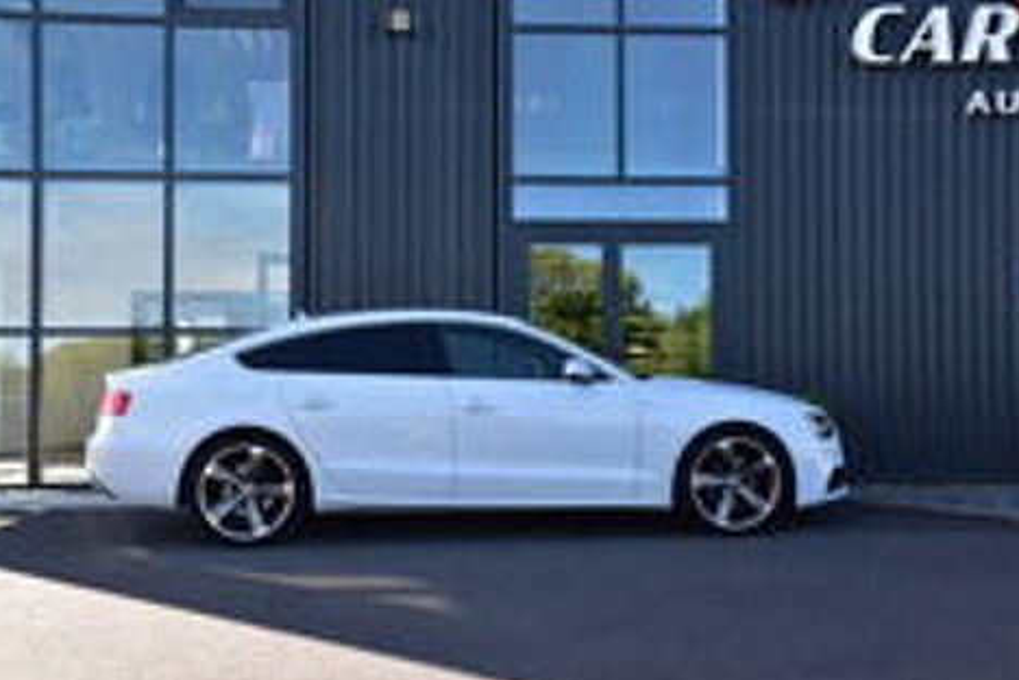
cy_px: 345
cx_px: 514
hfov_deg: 48.5
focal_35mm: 40
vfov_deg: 33.4
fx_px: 1132
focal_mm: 26
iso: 400
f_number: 9
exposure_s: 1/160
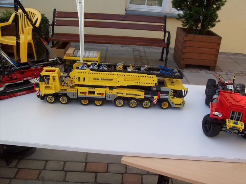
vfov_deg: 39.7
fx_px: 256
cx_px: 123
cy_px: 92
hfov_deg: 51.4
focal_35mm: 36
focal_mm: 6
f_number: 4.8
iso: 80
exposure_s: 1/423
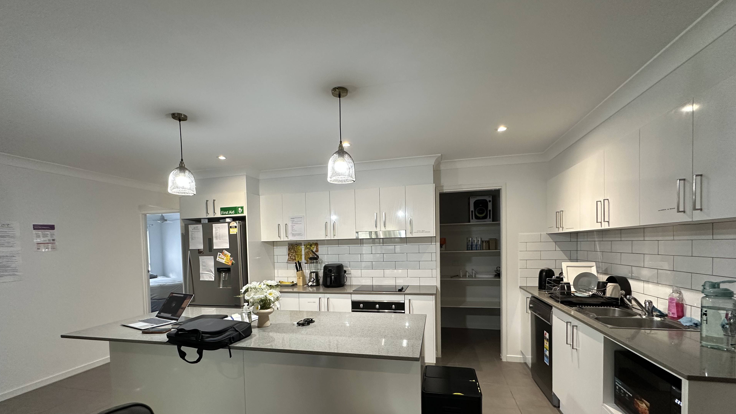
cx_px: 362
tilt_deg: -0.9
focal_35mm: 16
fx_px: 312
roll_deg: +0.8
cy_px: 255
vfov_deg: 66.2
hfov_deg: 99.4
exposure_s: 1/50
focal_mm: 2.2
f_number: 2.2
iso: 200
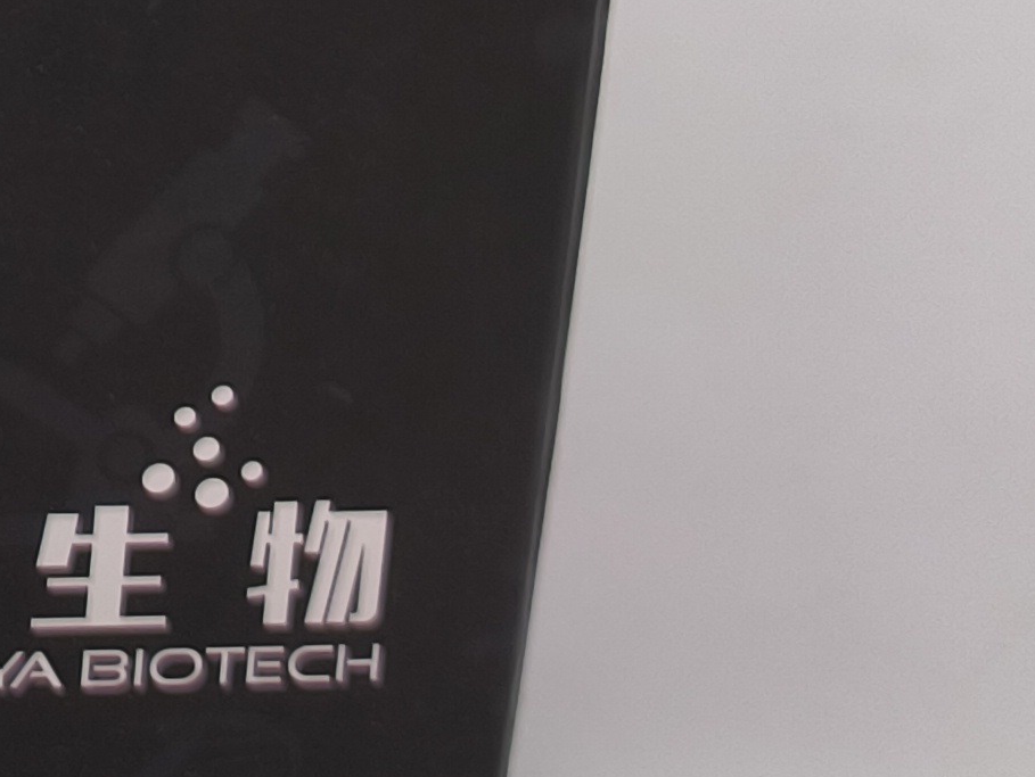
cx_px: -725
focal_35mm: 117
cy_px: -472
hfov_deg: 15.0
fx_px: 3501
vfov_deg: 12.0
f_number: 1.79
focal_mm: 4.69
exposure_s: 1/100
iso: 69
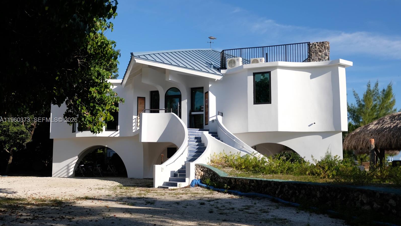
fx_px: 393
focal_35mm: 37
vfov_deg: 32.0
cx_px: 201
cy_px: 120
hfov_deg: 54.0
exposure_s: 1/3200
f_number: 3.2
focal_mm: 23.3
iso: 200
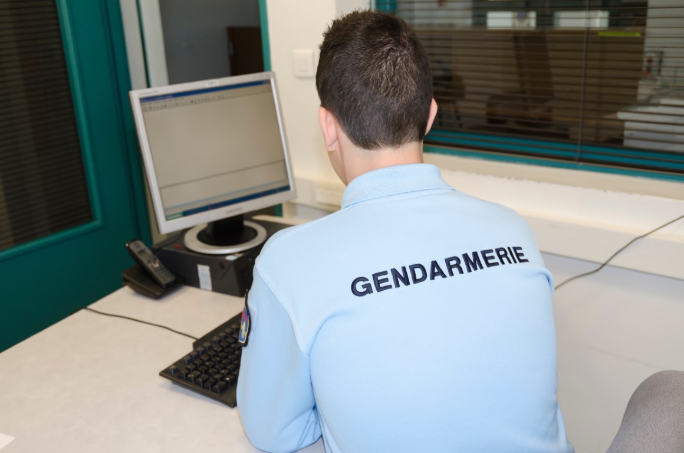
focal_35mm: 39
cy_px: 226
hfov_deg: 49.6
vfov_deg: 34.1
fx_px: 739
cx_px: 342
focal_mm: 26
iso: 125
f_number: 4.5
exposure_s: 1/60
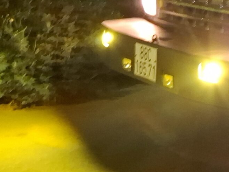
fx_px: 596
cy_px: -60
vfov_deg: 15.5
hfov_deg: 18.4
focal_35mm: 90
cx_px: 374
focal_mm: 5.54
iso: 1250
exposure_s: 1/14
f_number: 1.8
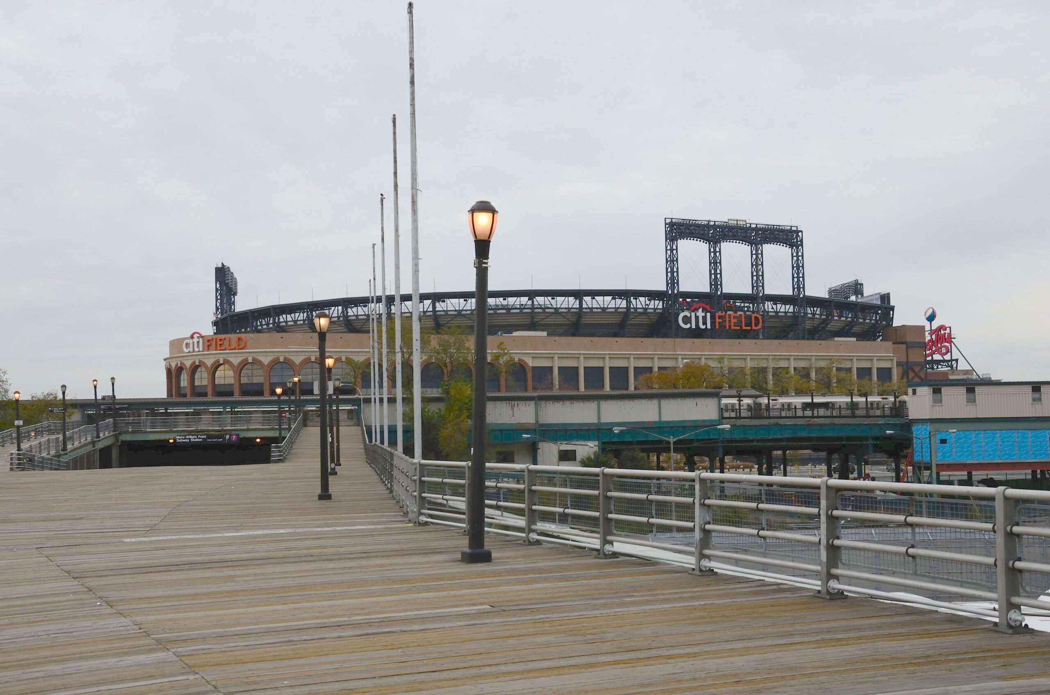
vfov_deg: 29.7
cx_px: 525
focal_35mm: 45
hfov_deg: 43.7
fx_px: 1310
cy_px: 348
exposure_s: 1/125
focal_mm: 30
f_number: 9
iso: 100
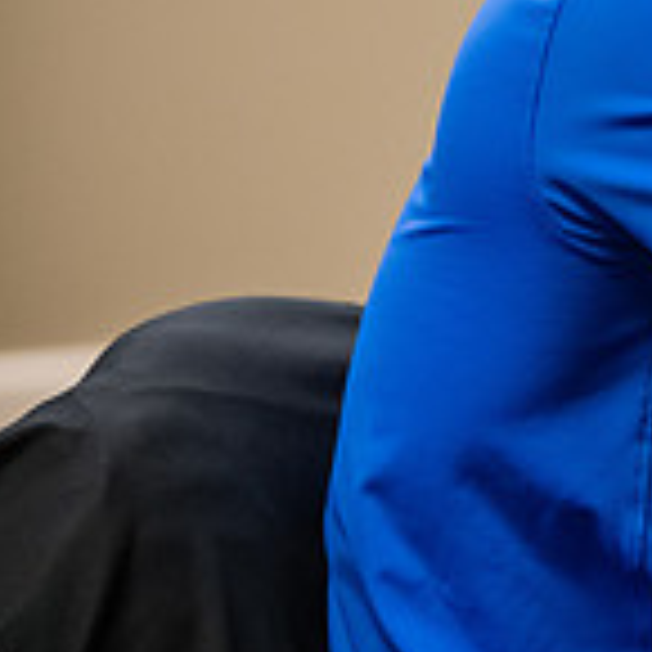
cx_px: 1219
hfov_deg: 3.8
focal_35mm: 459
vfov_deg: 3.8
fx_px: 9781
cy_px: -178
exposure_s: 1/200
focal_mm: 135
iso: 2500
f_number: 3.2
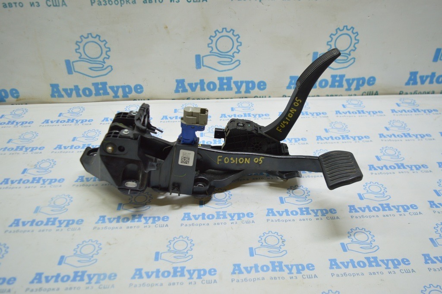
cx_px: 221
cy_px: 147
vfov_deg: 39.9
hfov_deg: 57.3
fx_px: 405
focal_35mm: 33
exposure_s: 1/60
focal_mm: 22
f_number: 3.8
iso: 400
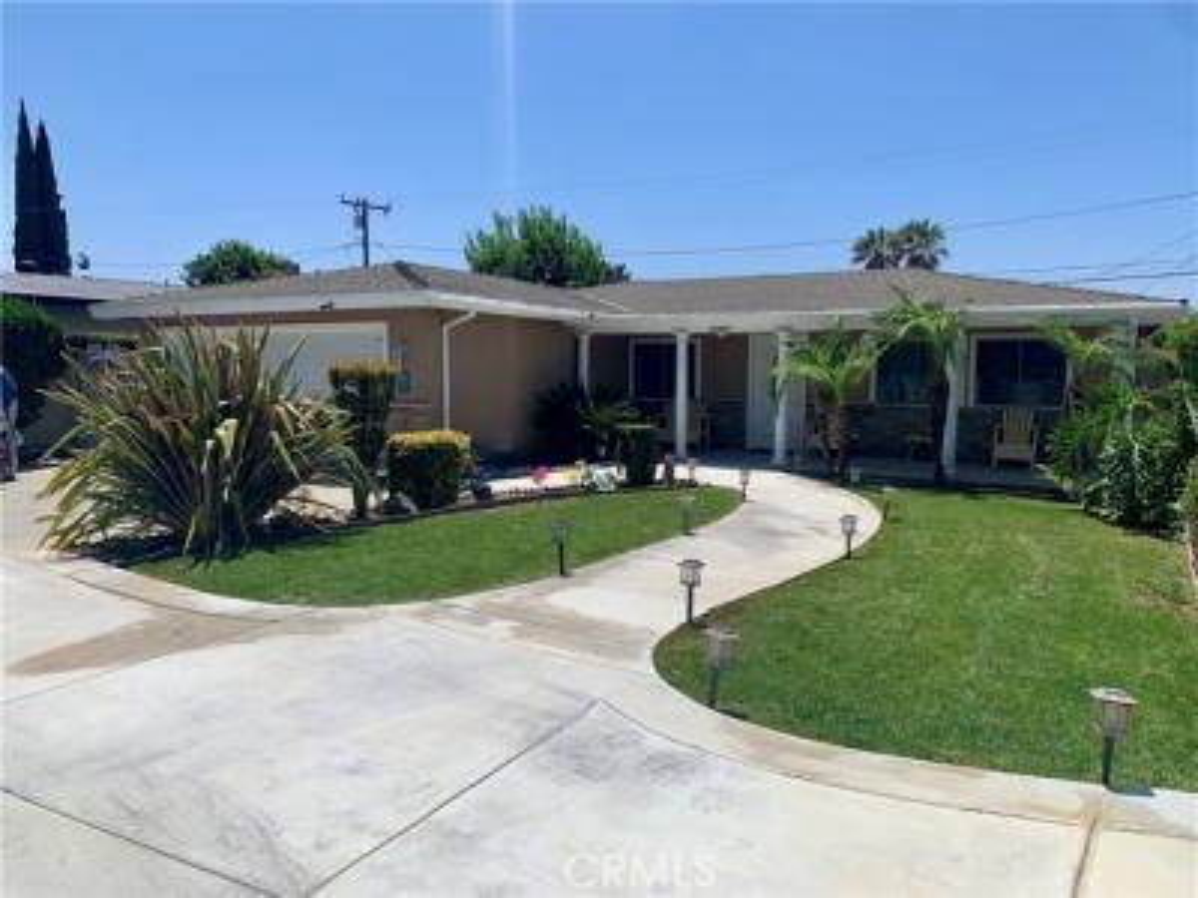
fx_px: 900
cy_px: 449
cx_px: 599
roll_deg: +0.3
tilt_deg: -5.9
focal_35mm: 26
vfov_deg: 53.1
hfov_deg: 67.3
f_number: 1.8
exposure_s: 1/4098
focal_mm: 4.25
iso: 25
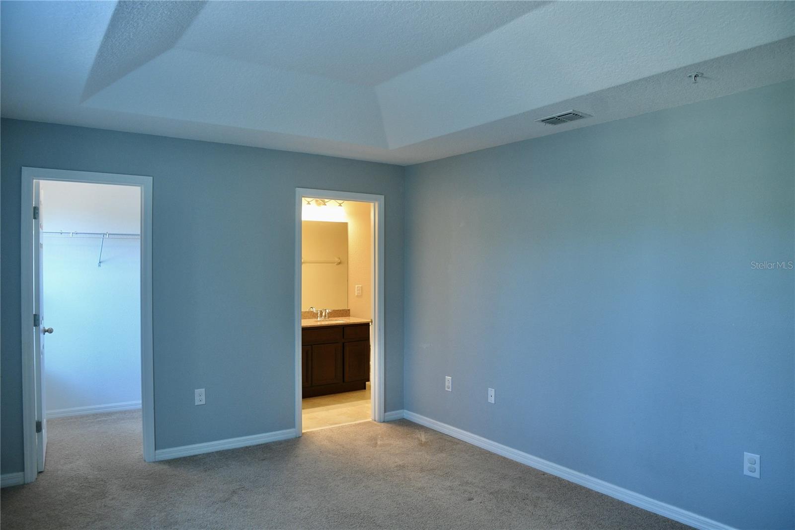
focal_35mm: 24
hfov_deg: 73.8
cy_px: 265
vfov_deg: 53.1
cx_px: 398
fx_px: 530
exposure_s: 1/60
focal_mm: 16
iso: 1000
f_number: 5
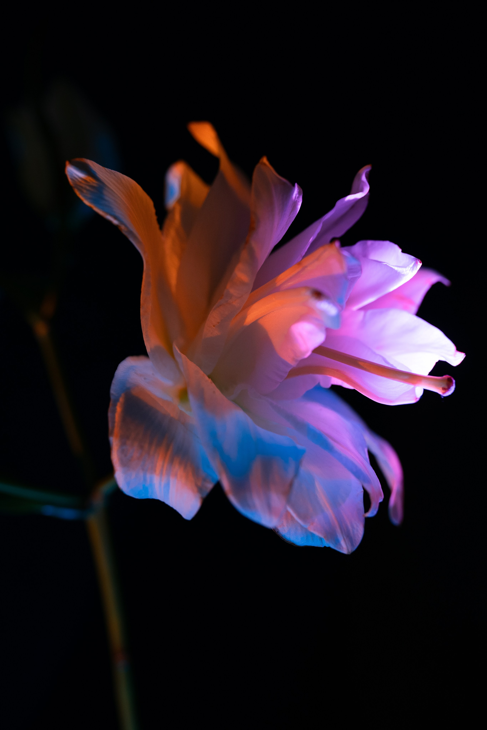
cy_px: 365
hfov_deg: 37.9
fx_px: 710
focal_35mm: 35
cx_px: 244
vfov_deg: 54.4
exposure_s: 1/640
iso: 1250
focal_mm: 35
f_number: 3.5
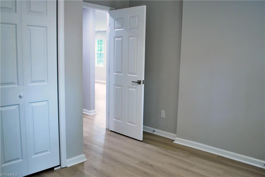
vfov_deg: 48.0
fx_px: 199
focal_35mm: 27
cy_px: 88
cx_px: 132
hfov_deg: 67.4
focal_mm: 18
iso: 220
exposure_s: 1/30
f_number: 3.5
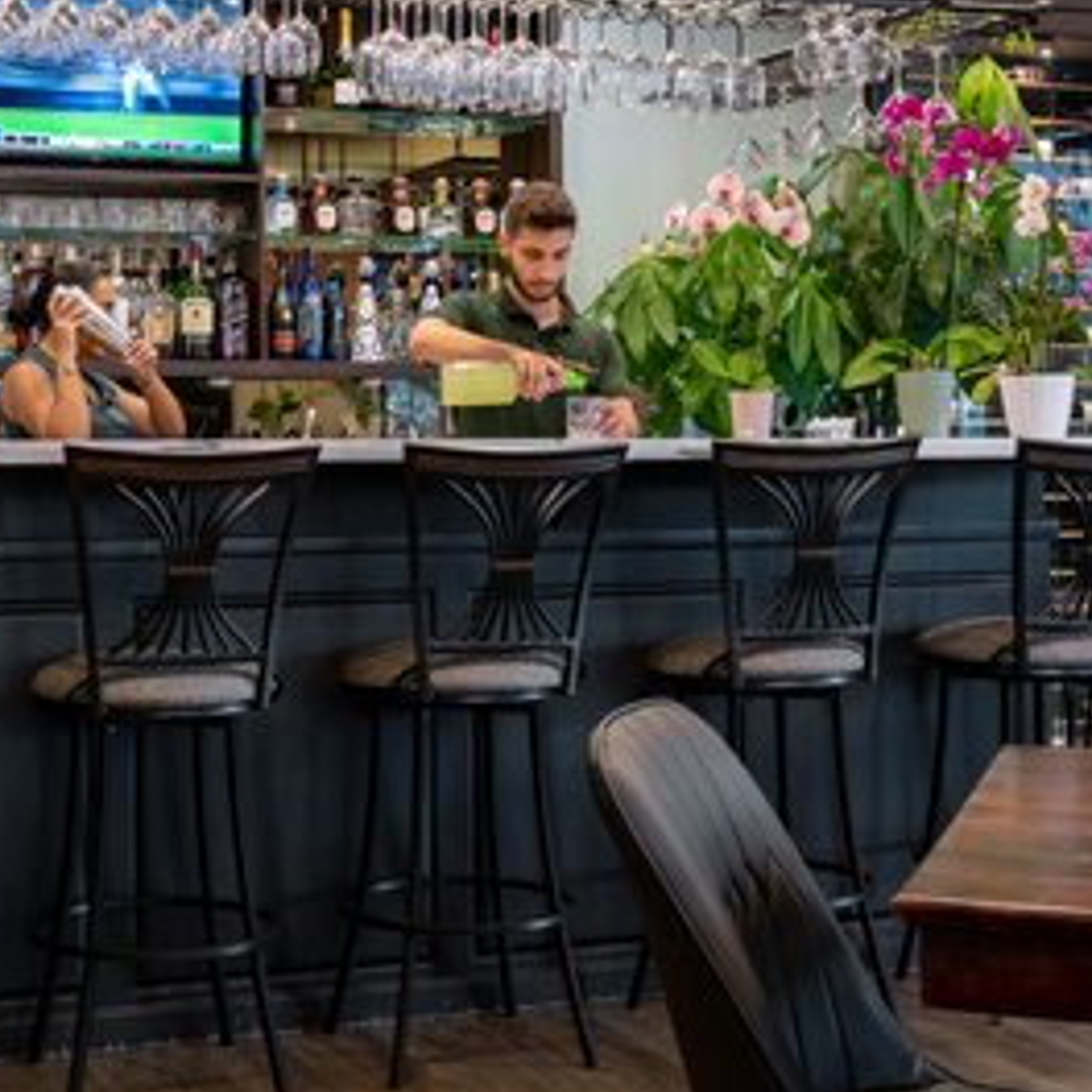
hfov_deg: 29.5
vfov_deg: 29.2
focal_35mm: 58
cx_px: 517
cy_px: 304
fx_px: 2070
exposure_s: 1/6
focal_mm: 30
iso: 800
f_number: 8
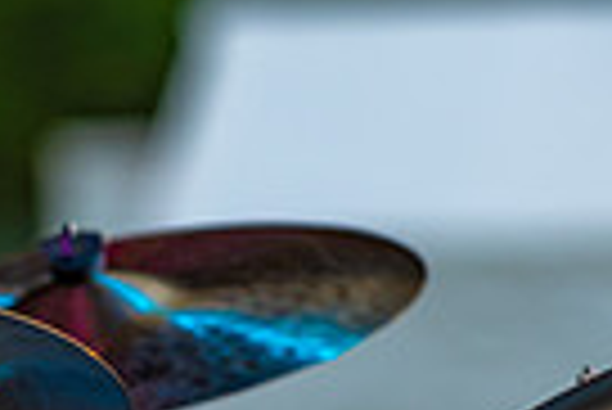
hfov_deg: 2.3
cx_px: -210
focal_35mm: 887
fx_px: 15095
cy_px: 333
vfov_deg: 1.6
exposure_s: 1/250
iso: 500
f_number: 4
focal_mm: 200
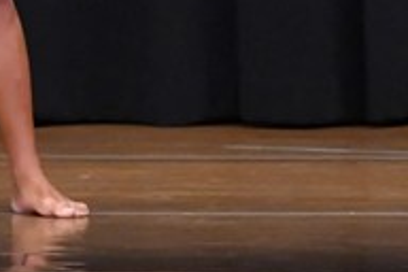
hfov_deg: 2.4
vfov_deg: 1.6
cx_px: -78
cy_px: -257
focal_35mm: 875
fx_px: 9916
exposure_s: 1/400
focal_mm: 145
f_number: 5.6
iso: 8000
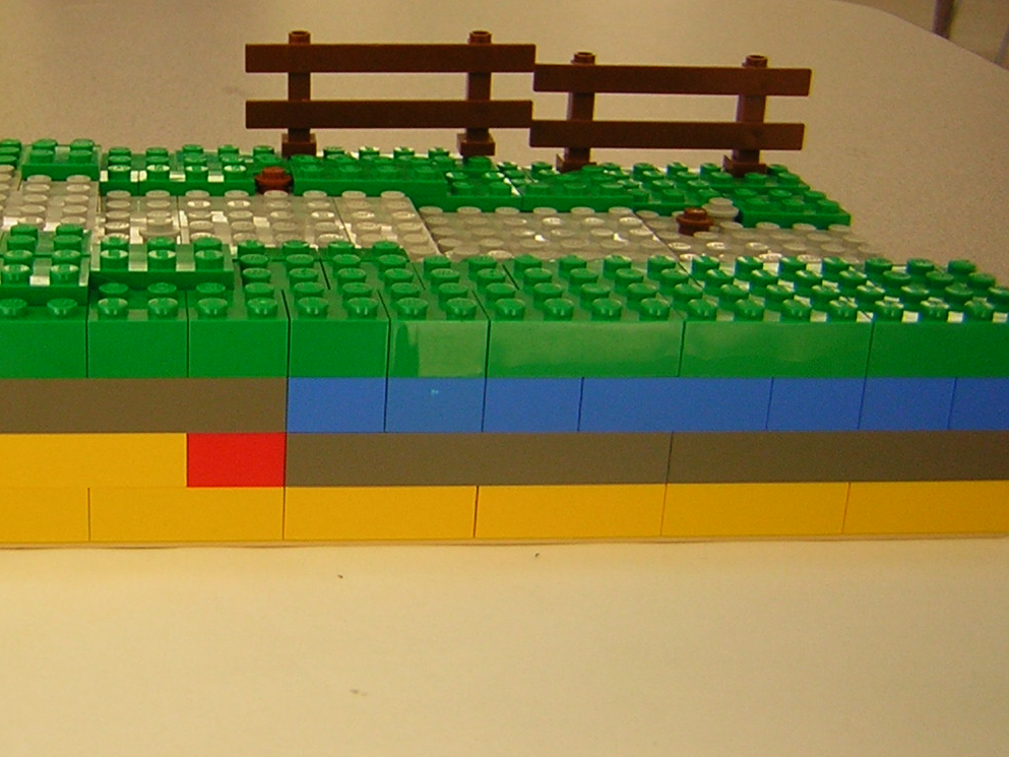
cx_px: 271
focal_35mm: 58
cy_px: 295
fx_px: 1691
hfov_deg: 32.7
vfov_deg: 25.2
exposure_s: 1/15.9
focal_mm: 4.7
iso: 50
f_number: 2.6
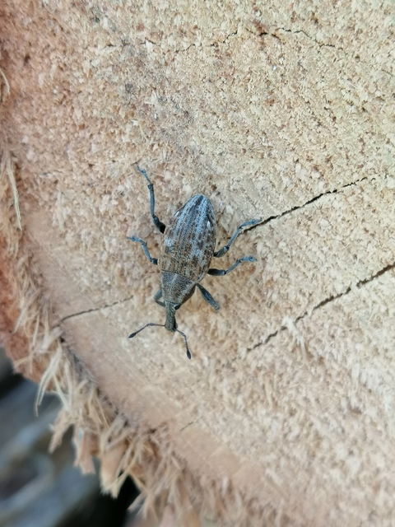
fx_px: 959
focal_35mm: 63
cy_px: 264
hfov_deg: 23.3
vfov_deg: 30.7
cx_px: 198
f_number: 1.8
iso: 64
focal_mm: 3.95
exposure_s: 1/100
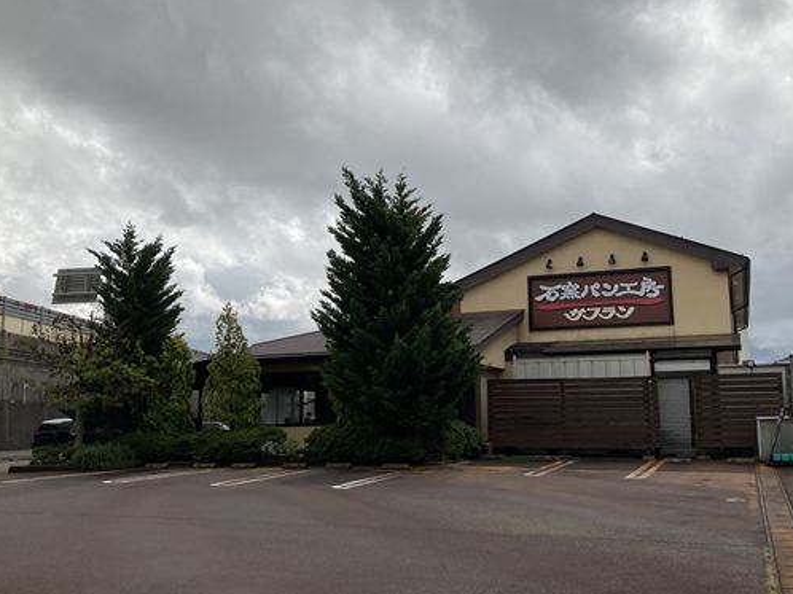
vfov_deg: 39.6
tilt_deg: +9.1
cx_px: 451
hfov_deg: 51.2
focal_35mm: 36
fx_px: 824
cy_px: 299
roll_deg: +0.6
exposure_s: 1/4425
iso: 25
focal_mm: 3.99
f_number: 1.8
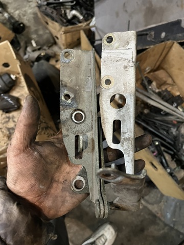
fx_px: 184
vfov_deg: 67.3
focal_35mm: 26
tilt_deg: -74.6
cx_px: 92
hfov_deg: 53.1
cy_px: 122
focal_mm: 5.1
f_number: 1.6
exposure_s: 1/33
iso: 640
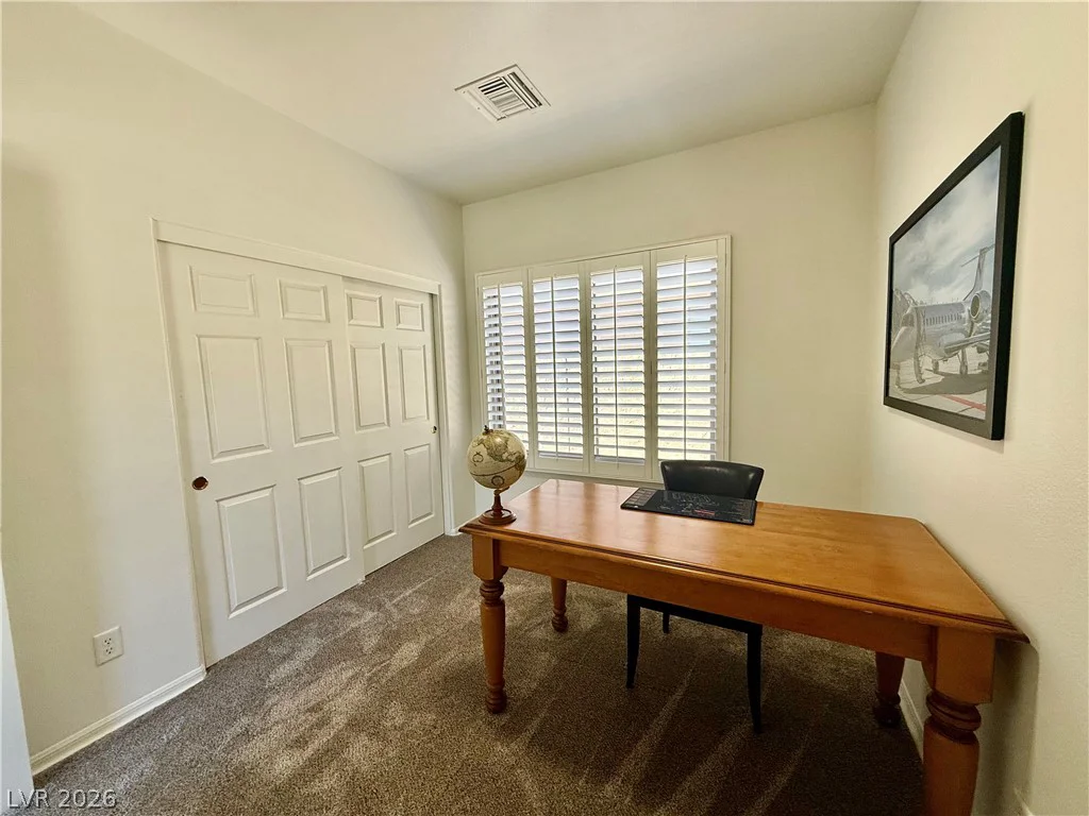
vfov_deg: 85.7
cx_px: 544
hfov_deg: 102.1
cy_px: 408
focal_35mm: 14
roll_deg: +1.5
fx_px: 440
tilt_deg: -4.9
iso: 100
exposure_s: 1/99
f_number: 2.2
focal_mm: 2.22
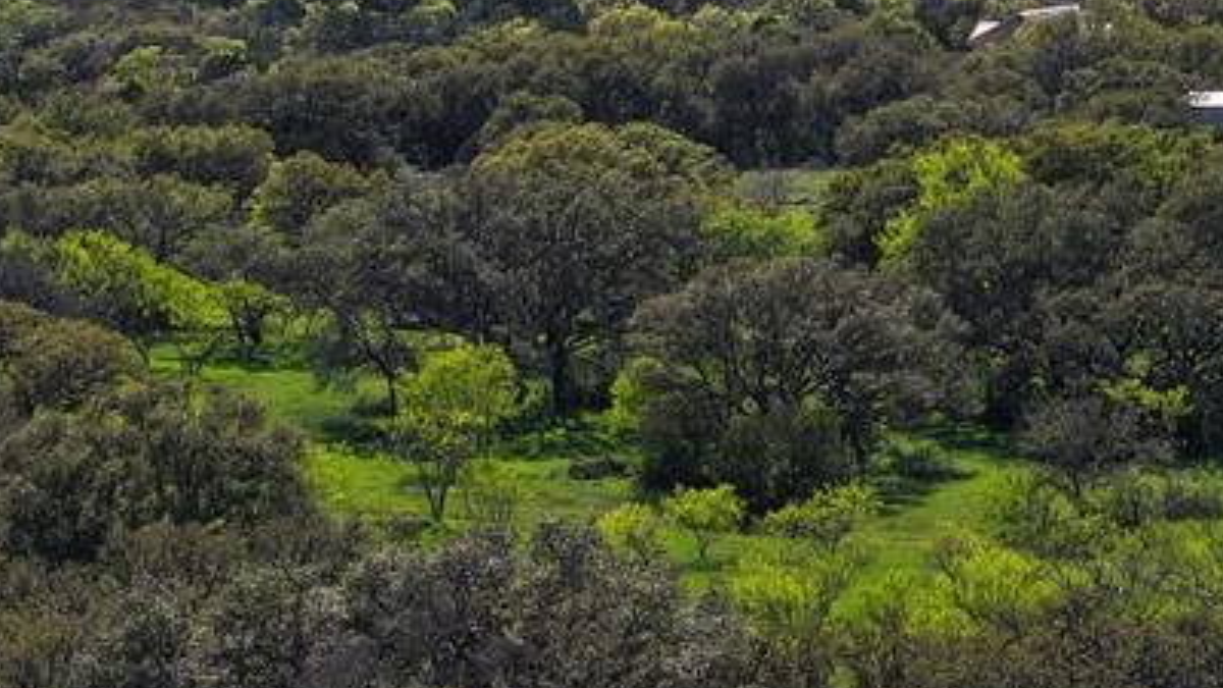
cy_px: 489
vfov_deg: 6.2
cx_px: 1351
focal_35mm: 195
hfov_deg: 10.9
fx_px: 6324
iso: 190
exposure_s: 1/2500
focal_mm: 19.35
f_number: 2.8
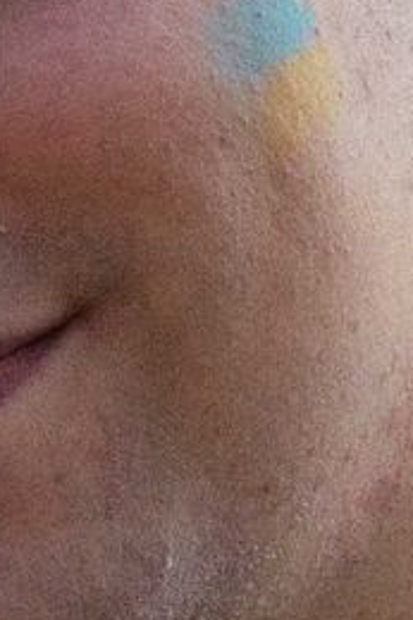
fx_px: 7254
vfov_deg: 4.9
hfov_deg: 3.3
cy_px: 663
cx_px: -87
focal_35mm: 421
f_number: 13
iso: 1000
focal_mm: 40
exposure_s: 1/1250
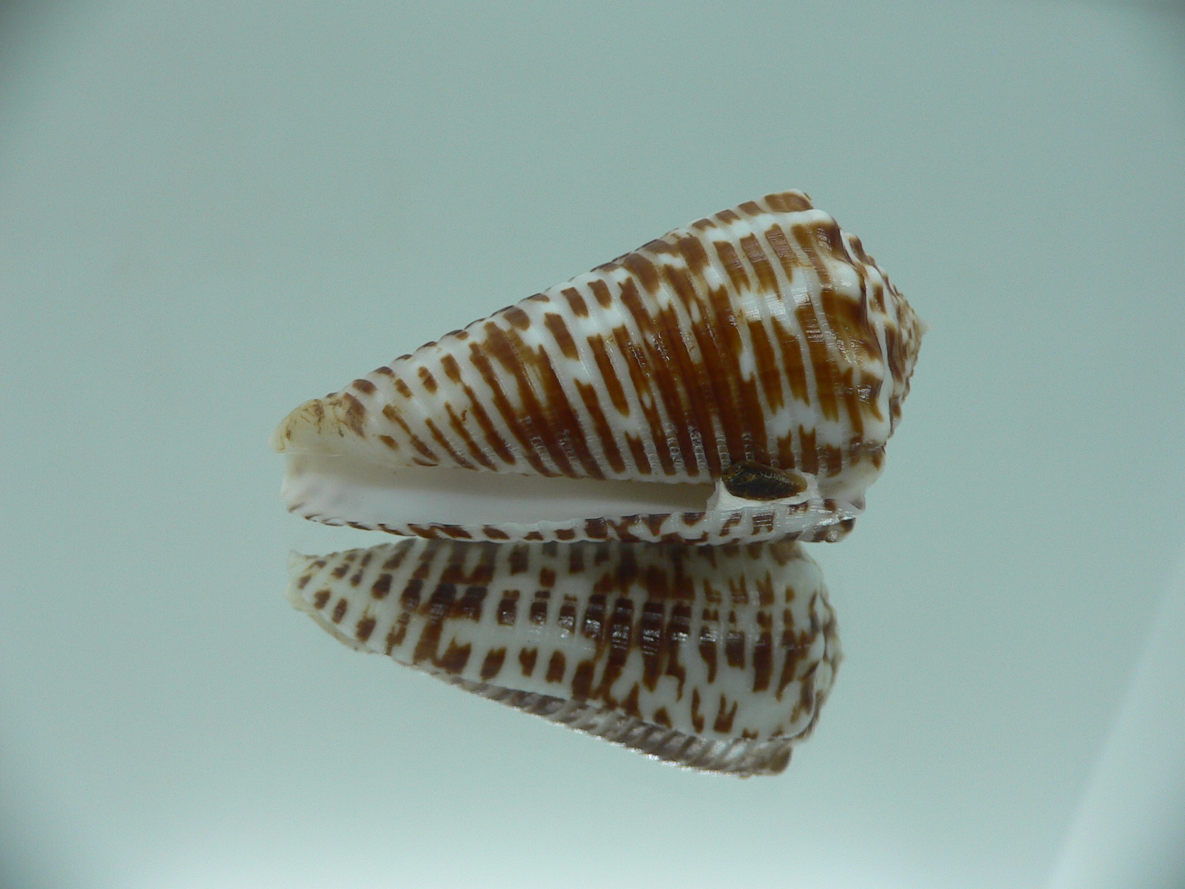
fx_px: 1198
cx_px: 592
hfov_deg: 52.6
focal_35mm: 35
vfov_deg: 40.7
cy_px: 444
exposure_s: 1/60
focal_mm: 4.6
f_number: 2.8
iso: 80
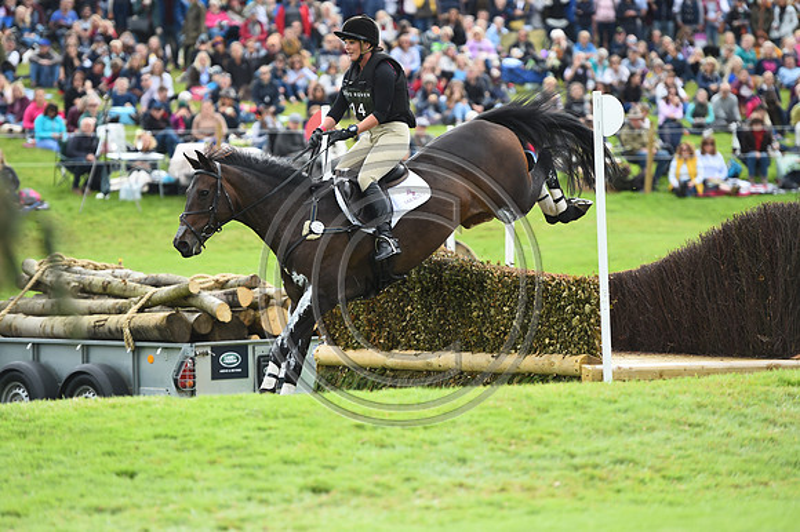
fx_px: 3887
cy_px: 266
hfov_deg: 11.8
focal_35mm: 175
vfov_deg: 7.8
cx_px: 400
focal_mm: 175
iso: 560
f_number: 3.5
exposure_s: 1/1250
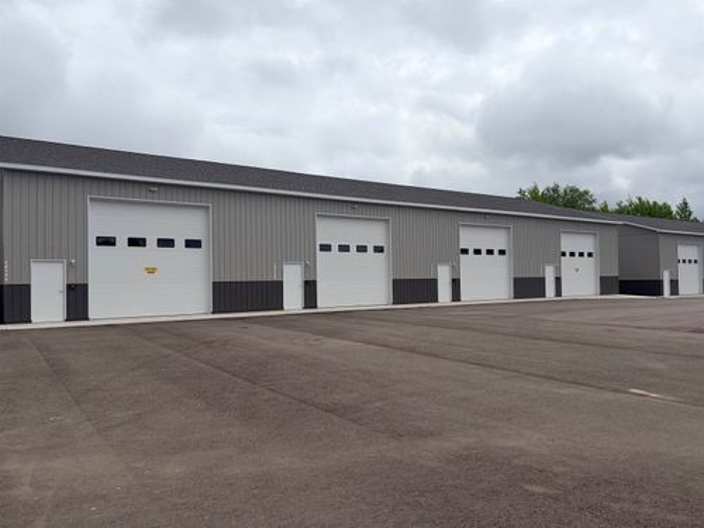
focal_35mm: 26
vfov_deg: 53.1
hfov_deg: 67.3
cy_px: 264
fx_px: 529
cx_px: 352
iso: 50
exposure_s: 1/8850
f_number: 1.6
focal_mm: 5.96
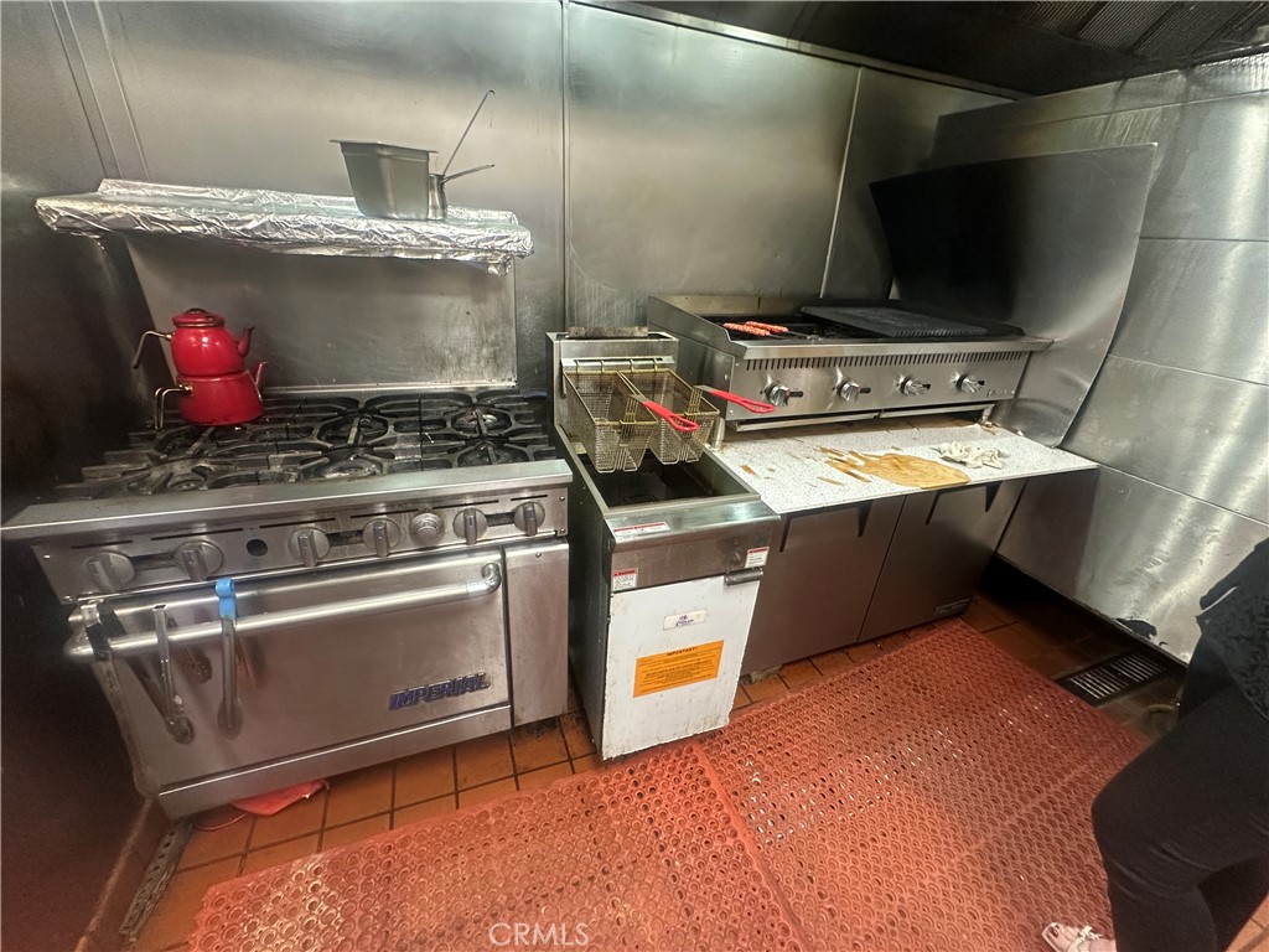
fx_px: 513
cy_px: 476
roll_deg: -2.9
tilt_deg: -24.1
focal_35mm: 14
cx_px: 634
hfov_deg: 102.1
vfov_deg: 85.7
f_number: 2.2
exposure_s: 1/60
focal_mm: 2.22
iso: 500
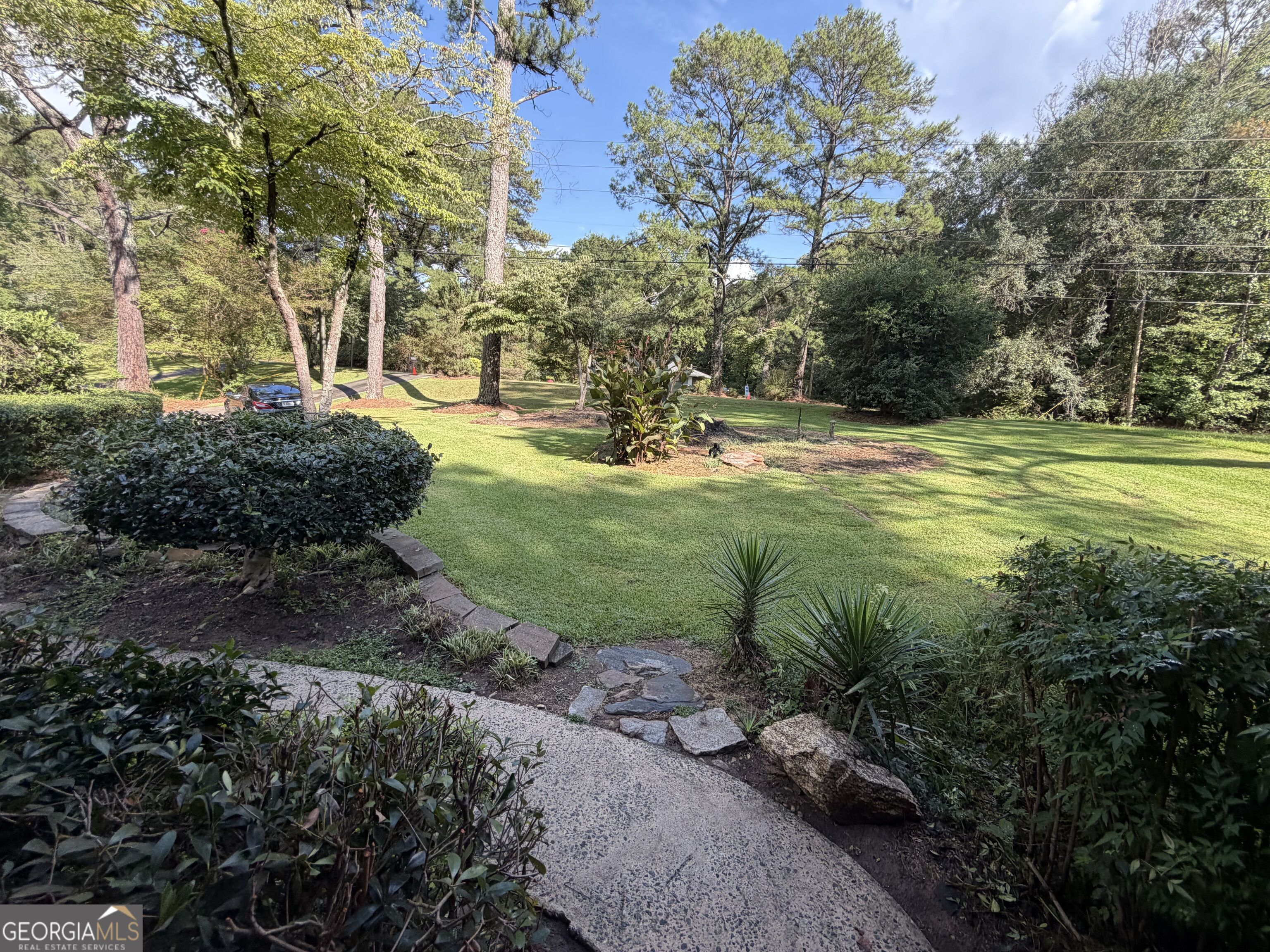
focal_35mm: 14
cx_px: 635
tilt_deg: -9.9
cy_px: 476
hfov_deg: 102.1
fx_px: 514
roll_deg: -4.7
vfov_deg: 85.7
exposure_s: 1/365
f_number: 2.2
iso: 50
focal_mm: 2.22
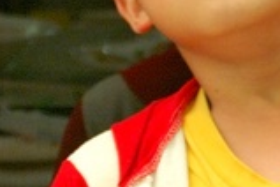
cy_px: 114
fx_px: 2846
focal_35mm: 366
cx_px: 449
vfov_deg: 3.8
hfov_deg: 5.6
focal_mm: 38
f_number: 2.8
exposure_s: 1/15
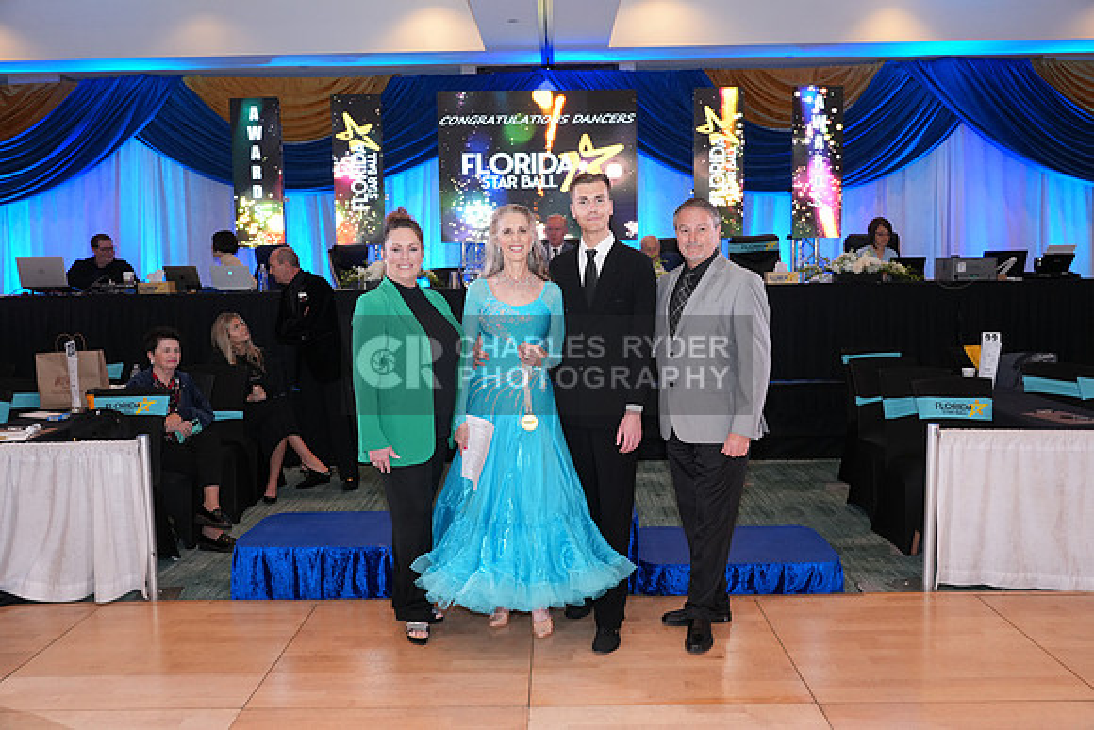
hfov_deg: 63.6
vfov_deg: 45.0
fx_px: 881
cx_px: 547
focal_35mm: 29
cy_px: 365
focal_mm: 29
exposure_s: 1/200
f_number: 4.5
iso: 1600
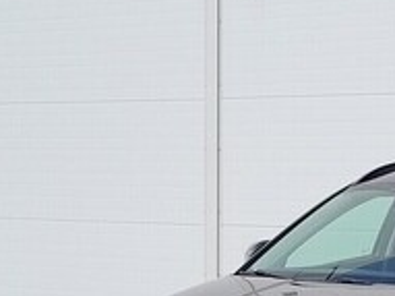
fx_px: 855
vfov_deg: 18.8
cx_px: 445
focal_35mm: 75
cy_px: 330
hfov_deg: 24.1
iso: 40
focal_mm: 5.4
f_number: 1.8
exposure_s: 1/2271
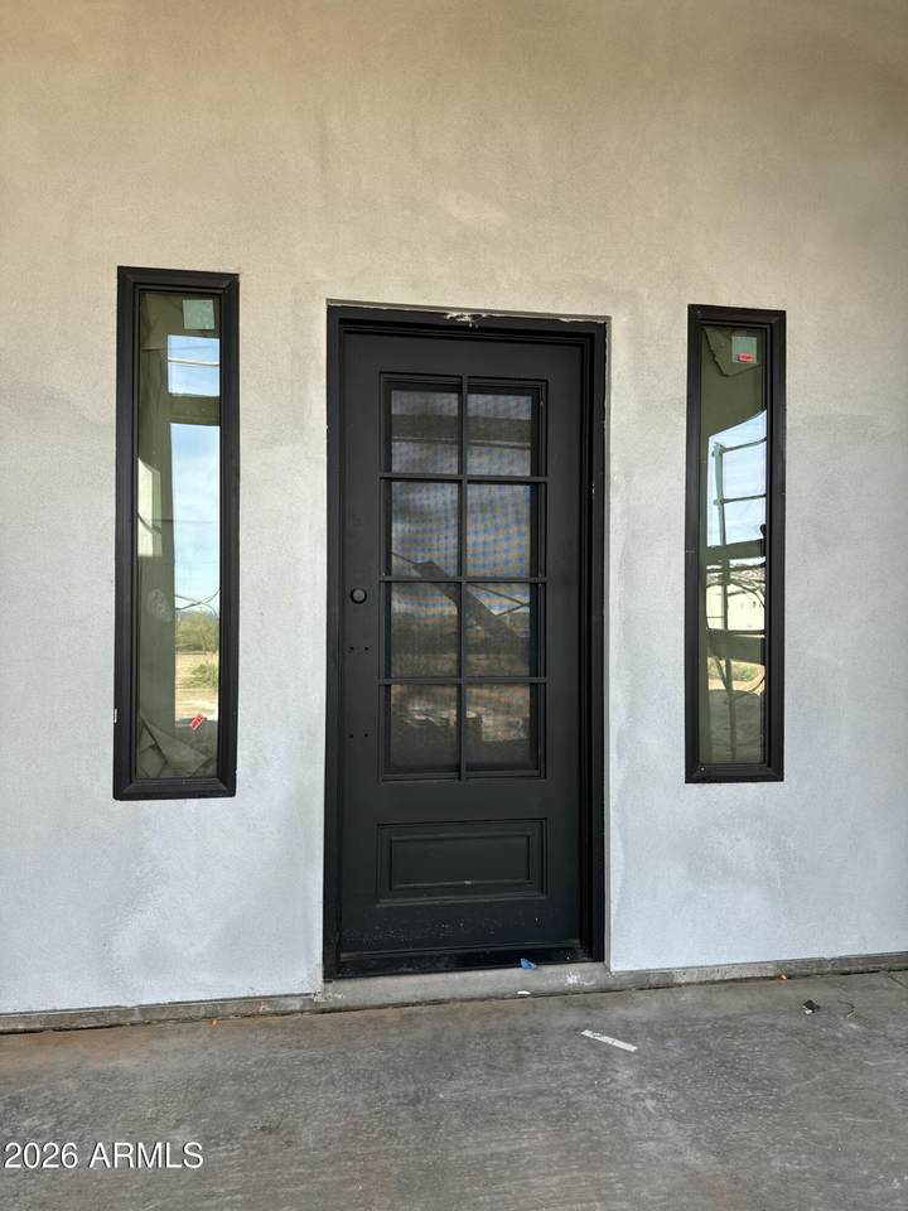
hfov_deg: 56.8
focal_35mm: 24
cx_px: 454
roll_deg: -0.5
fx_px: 839
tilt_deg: -1.0
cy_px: 606
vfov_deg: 71.6
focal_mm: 6.76
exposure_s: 1/412
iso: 80
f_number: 1.78
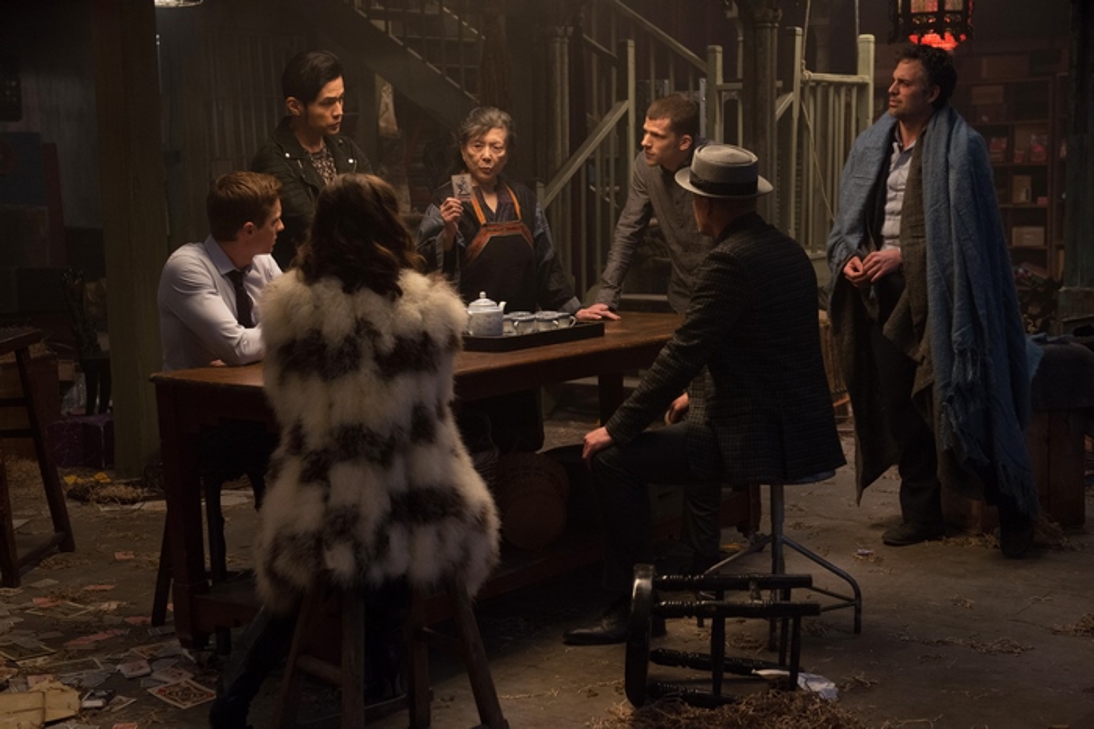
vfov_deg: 24.6
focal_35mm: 55
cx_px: 547
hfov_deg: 36.3
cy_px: 364
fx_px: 1671
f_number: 3.5
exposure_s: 1/100
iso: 1600
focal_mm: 55
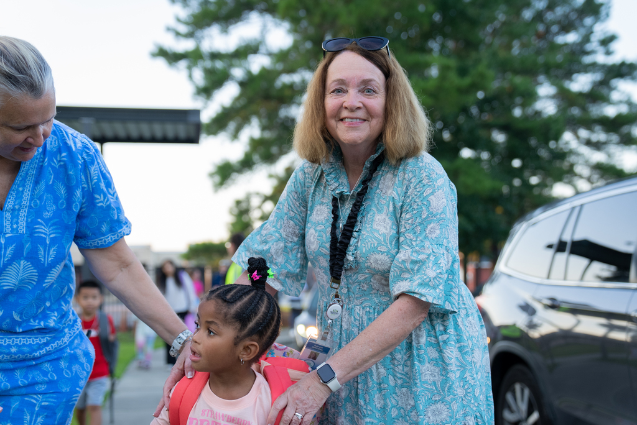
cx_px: 318
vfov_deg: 28.1
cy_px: 212
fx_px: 850
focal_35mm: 48
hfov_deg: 41.1
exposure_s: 1/320
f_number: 2.8
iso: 400
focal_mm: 48
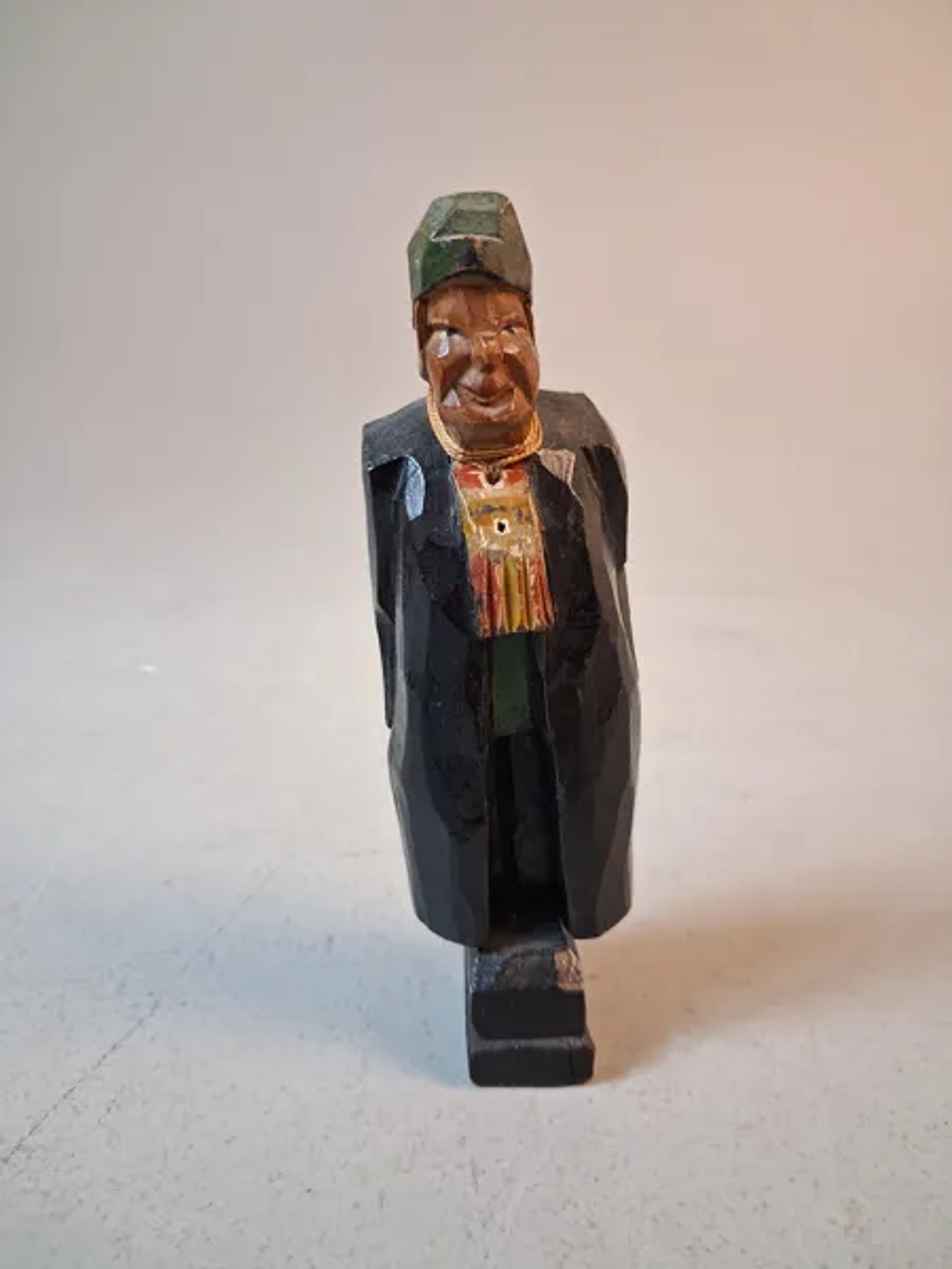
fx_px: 990
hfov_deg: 51.4
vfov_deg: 65.3
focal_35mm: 27
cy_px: 634
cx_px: 476
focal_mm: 4
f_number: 1.8
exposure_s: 1/33
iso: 400
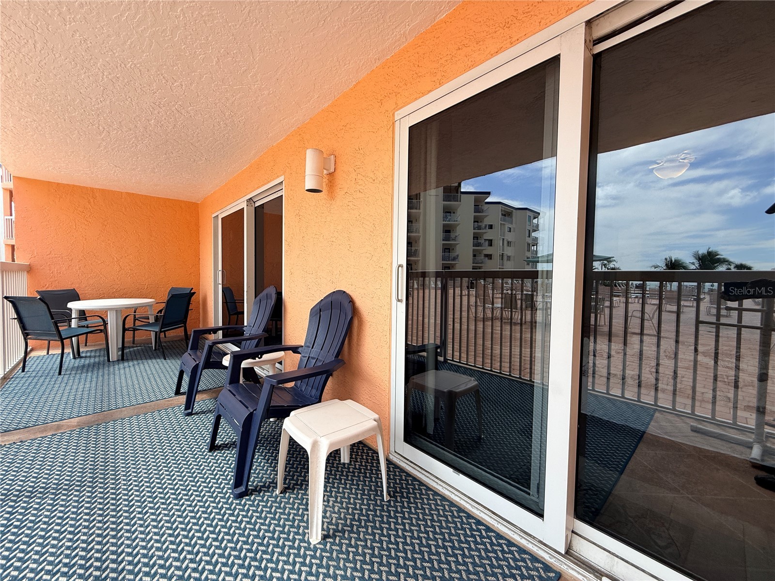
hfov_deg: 102.1
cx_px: 388
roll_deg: -0.6
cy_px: 290
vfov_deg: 85.7
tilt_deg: -1.8
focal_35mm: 14
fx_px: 313
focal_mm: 2.22
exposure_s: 1/486
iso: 50
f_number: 2.2
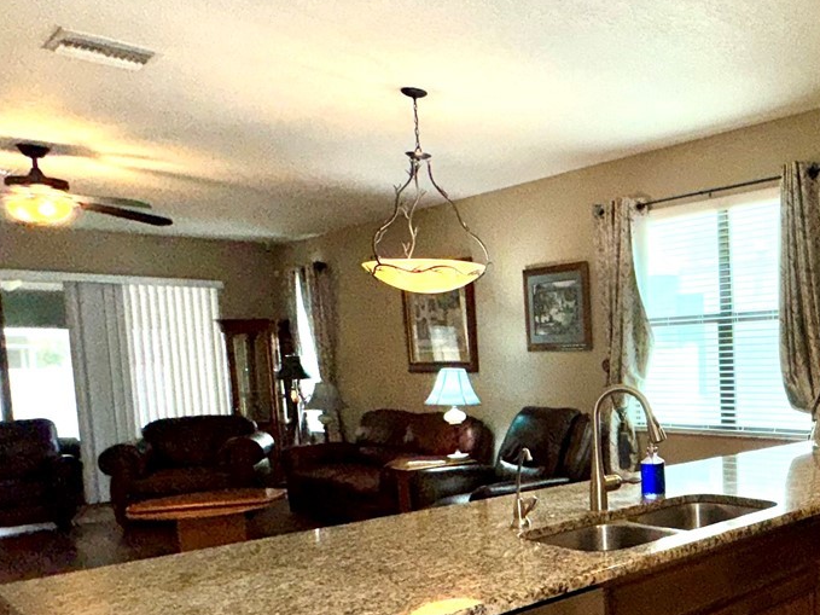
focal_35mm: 33
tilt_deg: -5.8
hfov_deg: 47.5
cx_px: 791
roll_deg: +1.0
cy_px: 420
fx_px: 782
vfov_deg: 42.2
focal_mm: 2.22
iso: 40
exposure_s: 1/122
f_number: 2.2
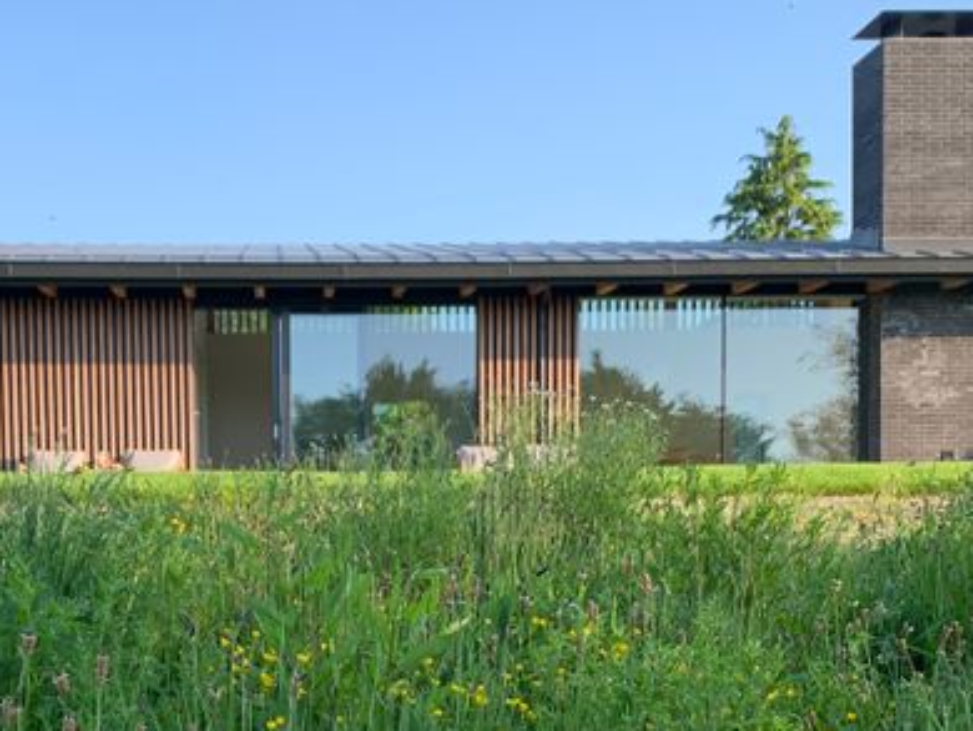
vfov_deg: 36.0
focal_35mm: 40
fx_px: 1125
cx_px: 327
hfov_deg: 46.1
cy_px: 397
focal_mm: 4.25
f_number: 1.8
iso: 25
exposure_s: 1/616
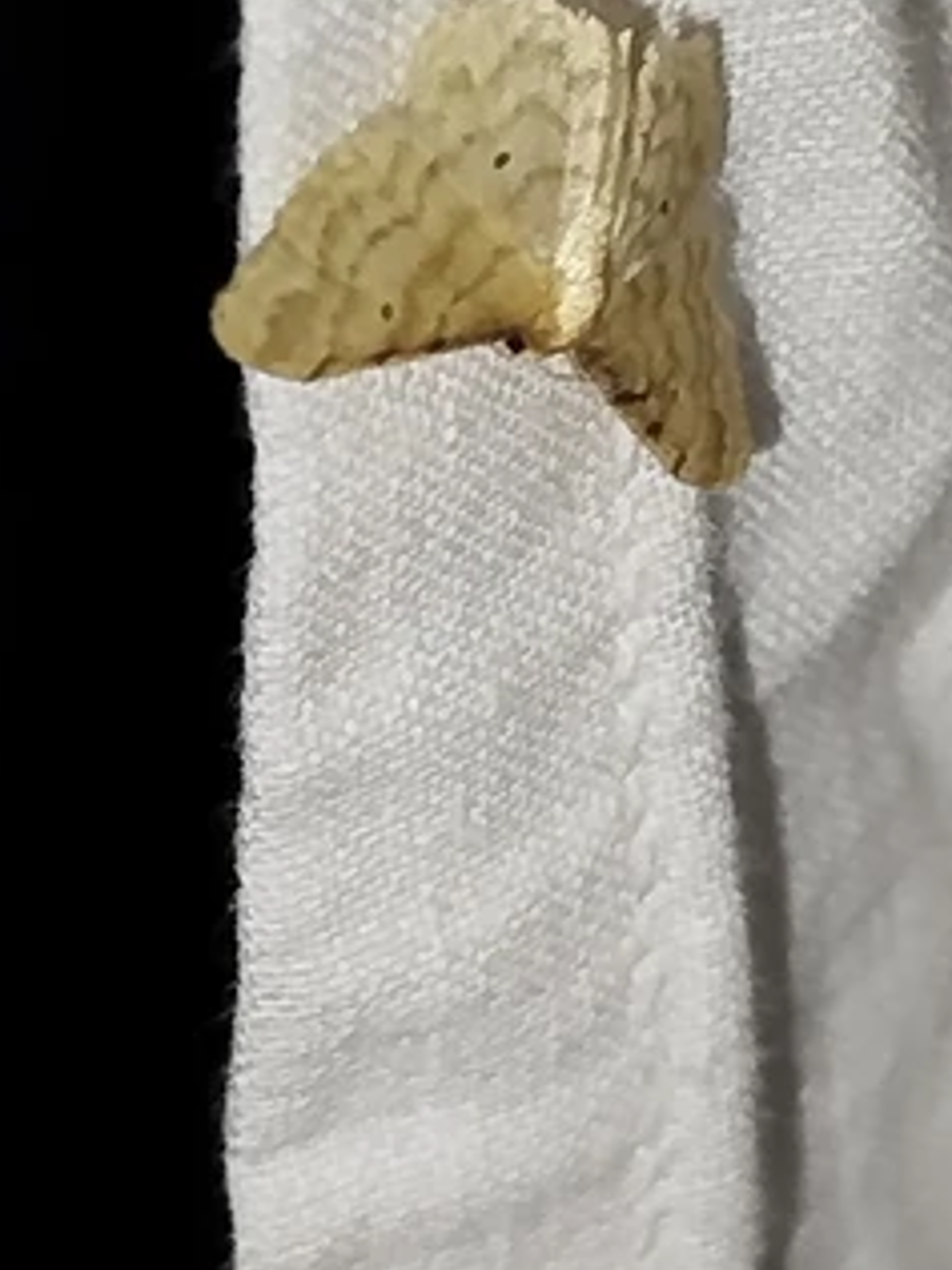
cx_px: 643
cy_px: 587
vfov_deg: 11.6
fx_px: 6234
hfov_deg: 8.7
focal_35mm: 170
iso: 125
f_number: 1.7
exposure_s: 1/50
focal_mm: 5.31
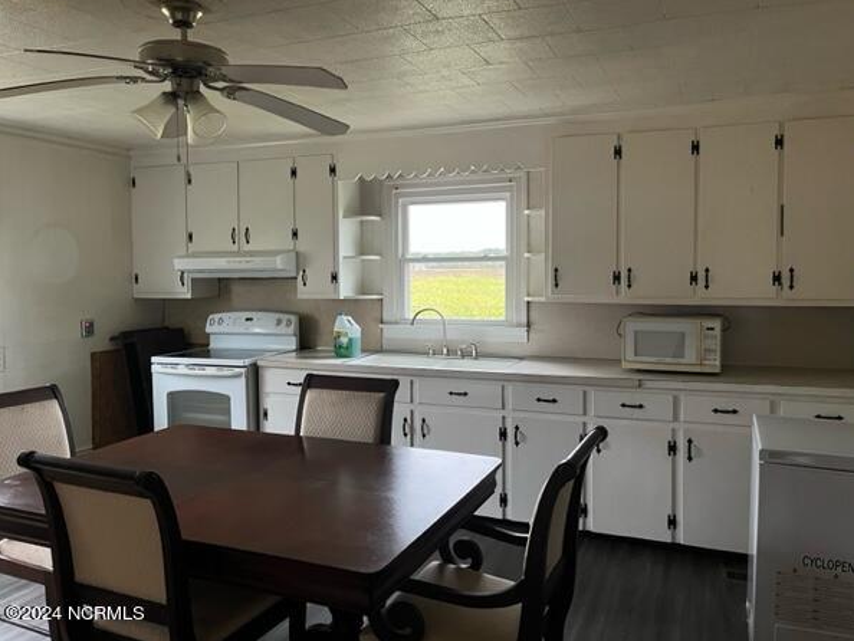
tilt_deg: -2.4
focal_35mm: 28
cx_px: 459
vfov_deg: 49.7
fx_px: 691
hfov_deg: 63.3
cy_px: 299
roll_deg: -0.1
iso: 500
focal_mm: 5.1
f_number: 1.6
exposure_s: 1/40
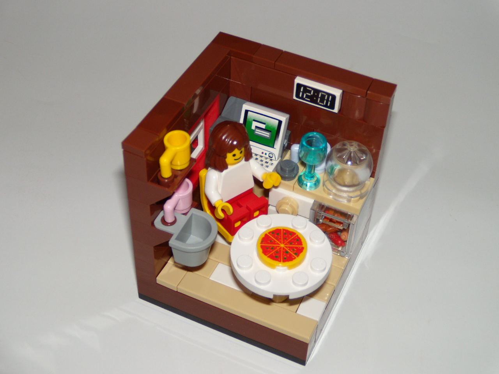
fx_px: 721
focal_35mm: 50
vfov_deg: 29.1
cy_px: 187
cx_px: 250
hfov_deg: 38.2
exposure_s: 1/30
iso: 80
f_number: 3.8
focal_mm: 8.8
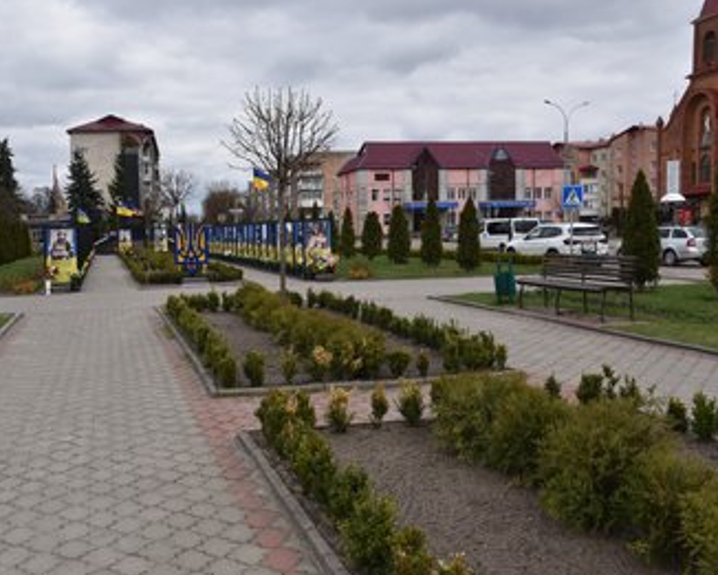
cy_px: 284
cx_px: 297
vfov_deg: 39.2
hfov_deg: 47.7
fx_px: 808
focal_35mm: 38
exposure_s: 1/320
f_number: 9
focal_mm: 22
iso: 200
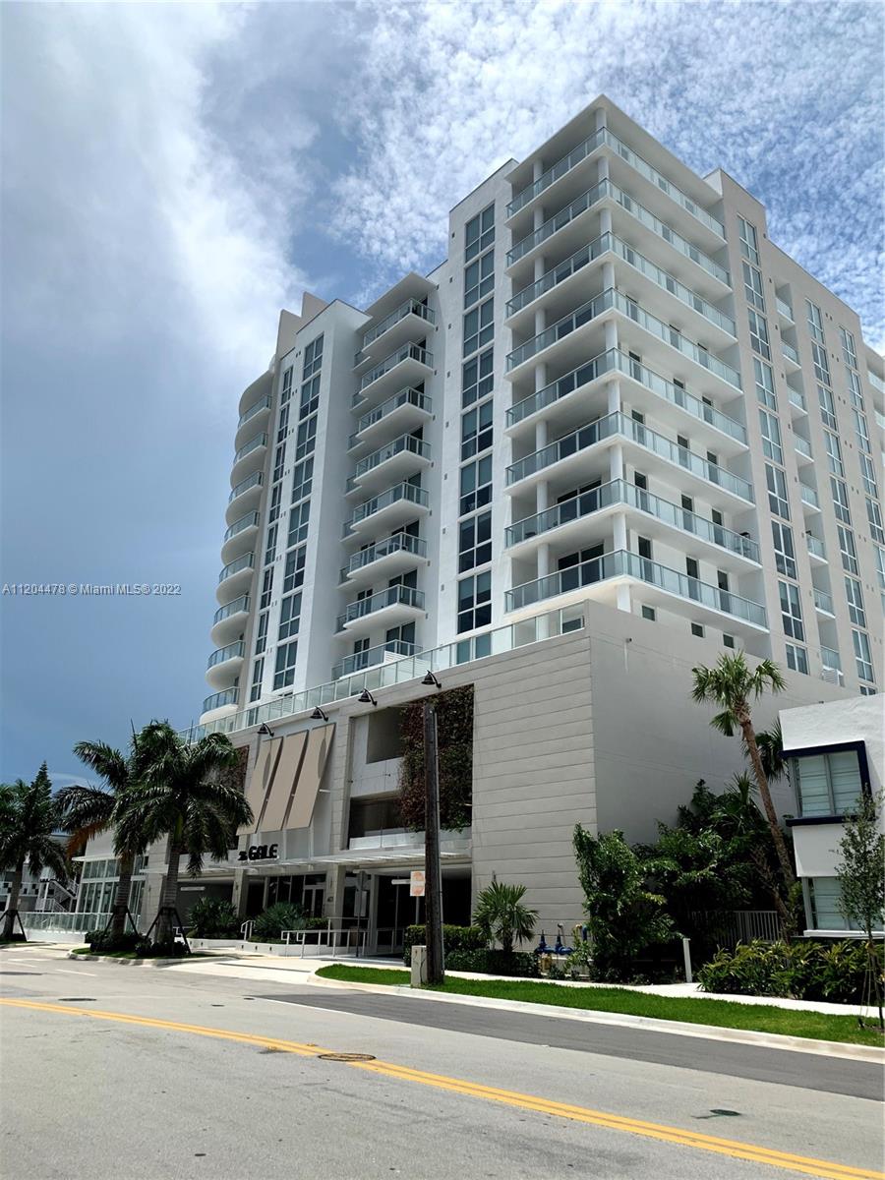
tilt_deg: +21.3
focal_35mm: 26
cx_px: 442
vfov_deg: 67.3
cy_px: 590
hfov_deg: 53.1
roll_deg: -1.9
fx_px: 886
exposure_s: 1/4902
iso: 25
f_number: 1.8
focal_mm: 4.25
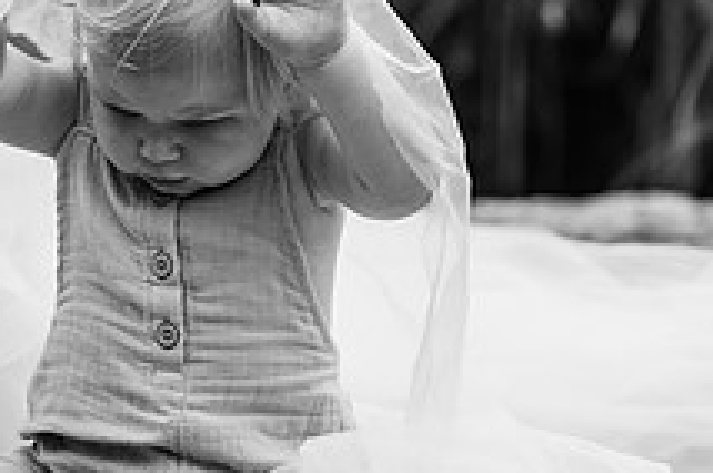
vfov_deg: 7.6
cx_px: 243
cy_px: 273
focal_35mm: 179
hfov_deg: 11.5
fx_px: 3540
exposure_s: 1/1600
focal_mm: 85
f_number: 2.8
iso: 500
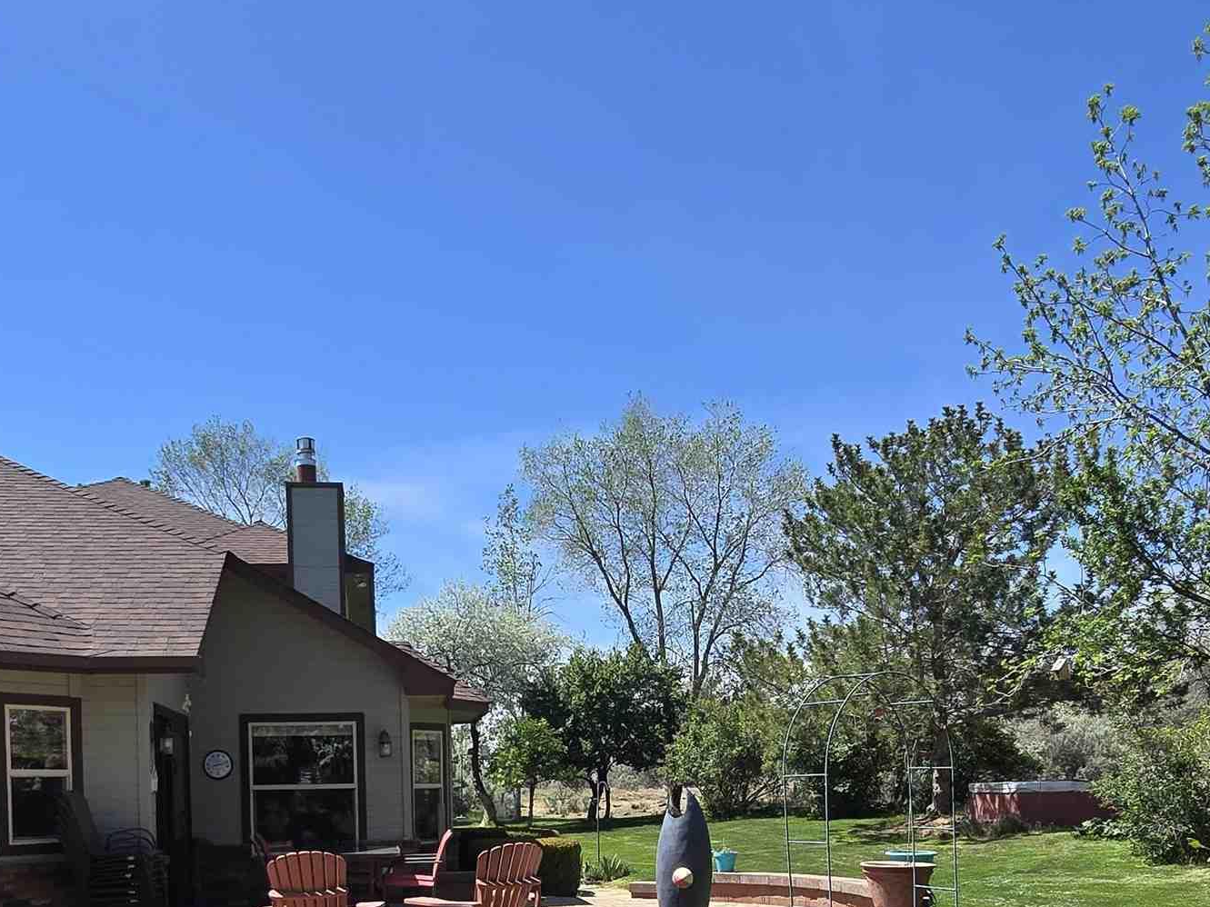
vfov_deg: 42.4
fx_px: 1049
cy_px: 840
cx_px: 541
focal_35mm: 30
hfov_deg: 59.8
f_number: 2.2
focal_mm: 2.2
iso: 50
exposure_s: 1/1728
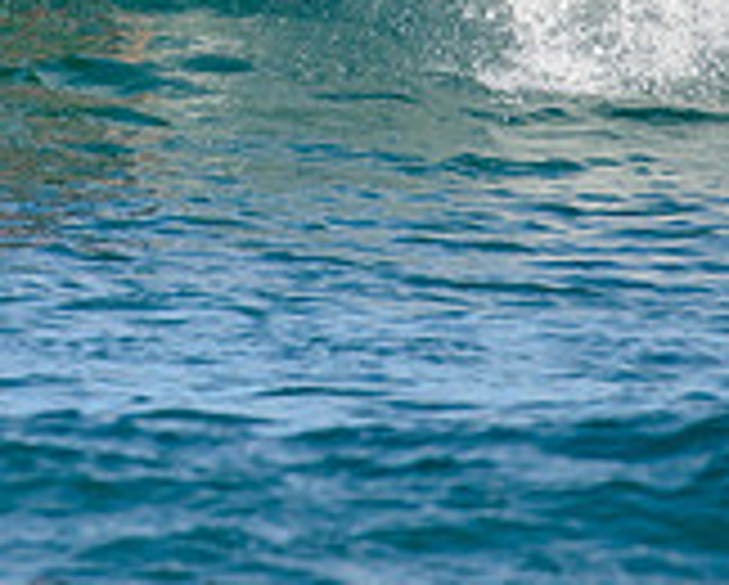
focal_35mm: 2055
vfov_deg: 0.8
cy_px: -152
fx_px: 44391
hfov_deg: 0.9
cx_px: 45
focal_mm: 500
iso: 280
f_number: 5.6
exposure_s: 1/2000
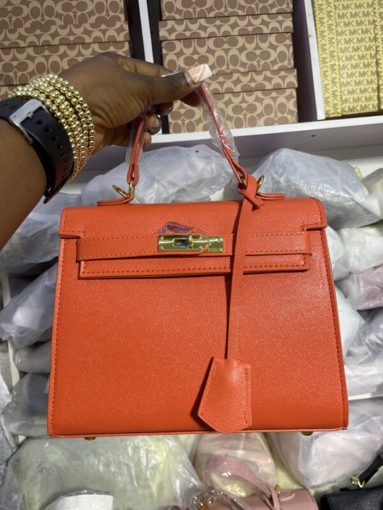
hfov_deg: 53.1
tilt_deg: -3.1
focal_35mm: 26
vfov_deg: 67.3
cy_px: 255
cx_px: 192
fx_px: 384
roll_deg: +6.8
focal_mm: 4.2
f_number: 1.6
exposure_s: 1/127
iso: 32
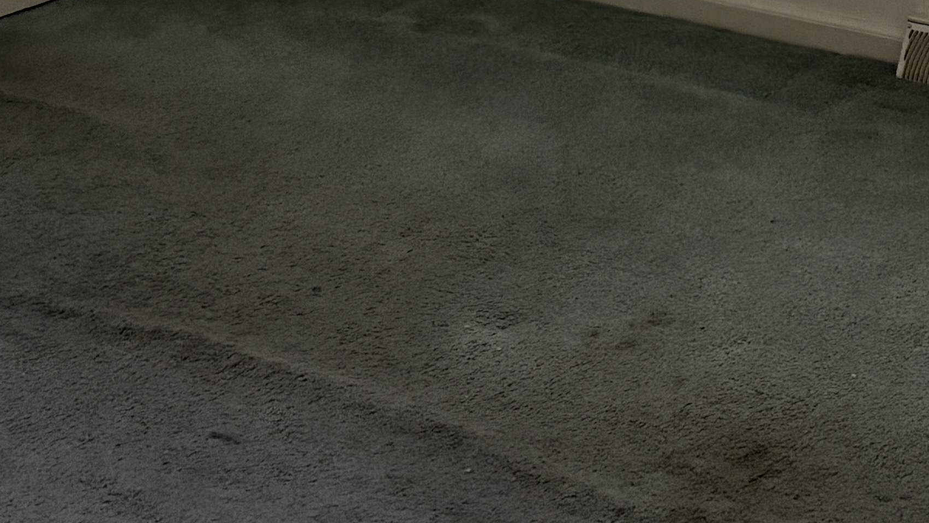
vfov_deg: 11.4
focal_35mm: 95
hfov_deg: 22.0
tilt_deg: -4.2
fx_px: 2340
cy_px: -550
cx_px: 804
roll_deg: -0.5
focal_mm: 5.96
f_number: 1.6
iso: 400
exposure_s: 1/60
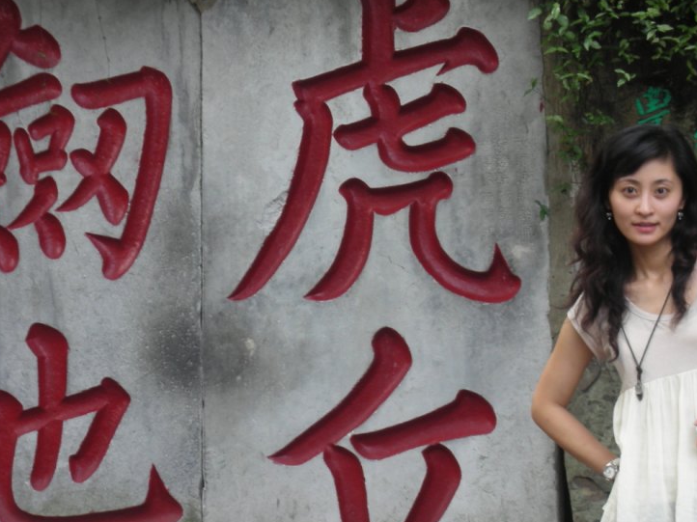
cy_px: 251
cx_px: 331
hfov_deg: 13.3
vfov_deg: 10.0
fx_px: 2999
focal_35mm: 149
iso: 50
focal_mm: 17.4
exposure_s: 1/13.5
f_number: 5.4
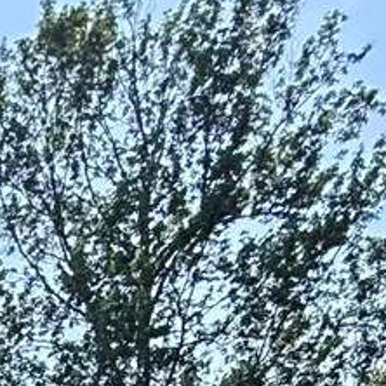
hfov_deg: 12.0
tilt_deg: +0.5
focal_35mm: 114
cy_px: 1186
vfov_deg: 10.4
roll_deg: +3.1
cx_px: -574
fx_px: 1438
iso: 64
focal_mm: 2.22
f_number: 2.2
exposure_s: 1/1368
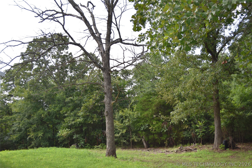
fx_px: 252
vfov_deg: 36.9
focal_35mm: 36
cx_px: 126
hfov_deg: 53.1
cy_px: 84
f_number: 5
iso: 100
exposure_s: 1/200
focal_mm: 24
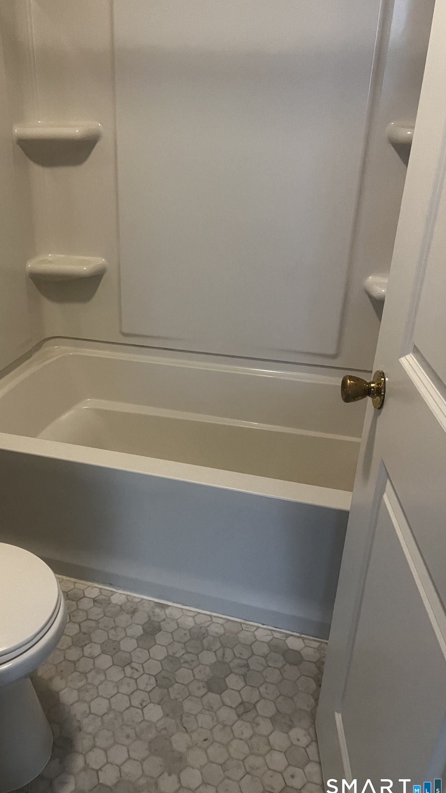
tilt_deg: -24.6
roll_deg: +0.7
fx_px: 610
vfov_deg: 66.1
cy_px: 396
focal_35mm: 29
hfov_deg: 39.7
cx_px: 145
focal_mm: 5.7
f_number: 1.5
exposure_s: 1/60
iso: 400
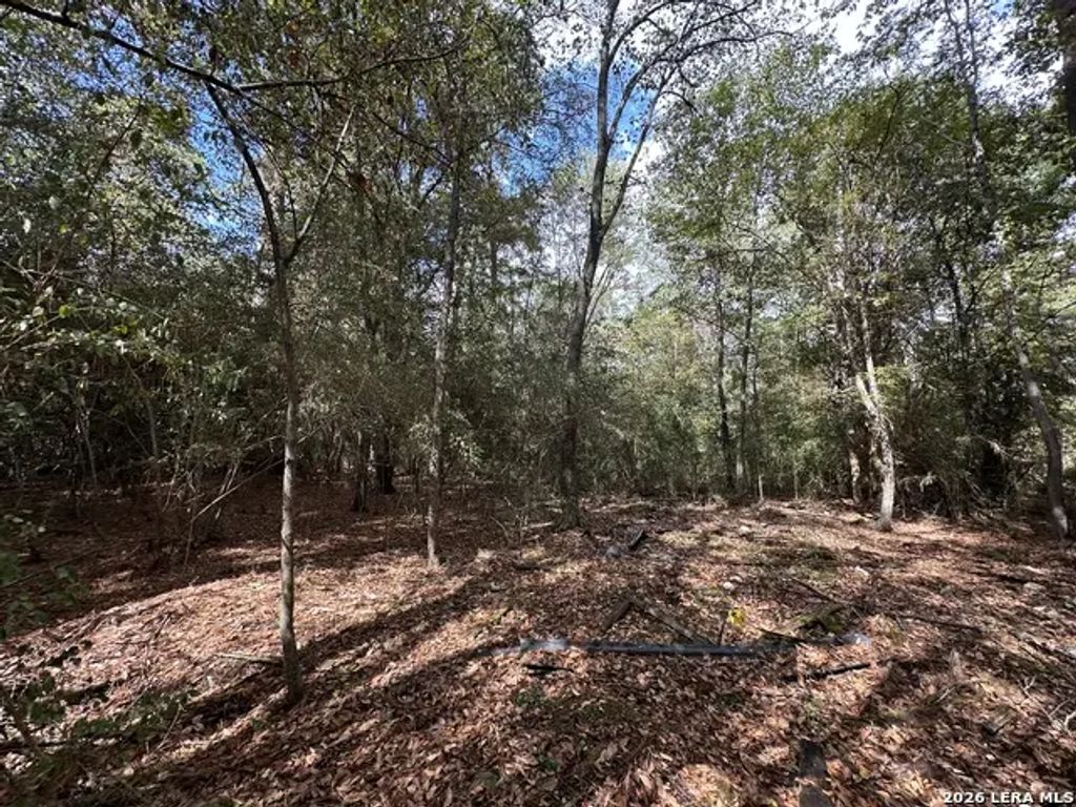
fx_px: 435
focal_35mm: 14
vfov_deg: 85.7
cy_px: 404
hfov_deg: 102.1
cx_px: 538
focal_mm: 2.22
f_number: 2.2
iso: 40
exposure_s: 1/185
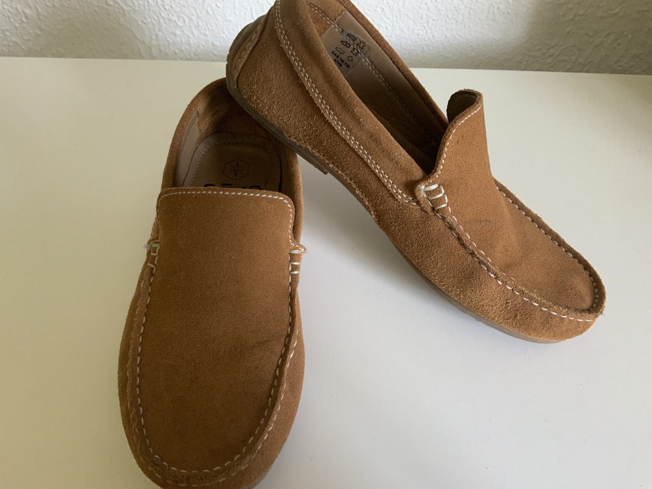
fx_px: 546
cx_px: 326
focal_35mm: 29
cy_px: 244
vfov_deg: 48.2
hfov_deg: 61.7
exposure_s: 1/60
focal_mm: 3
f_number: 1.8
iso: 125
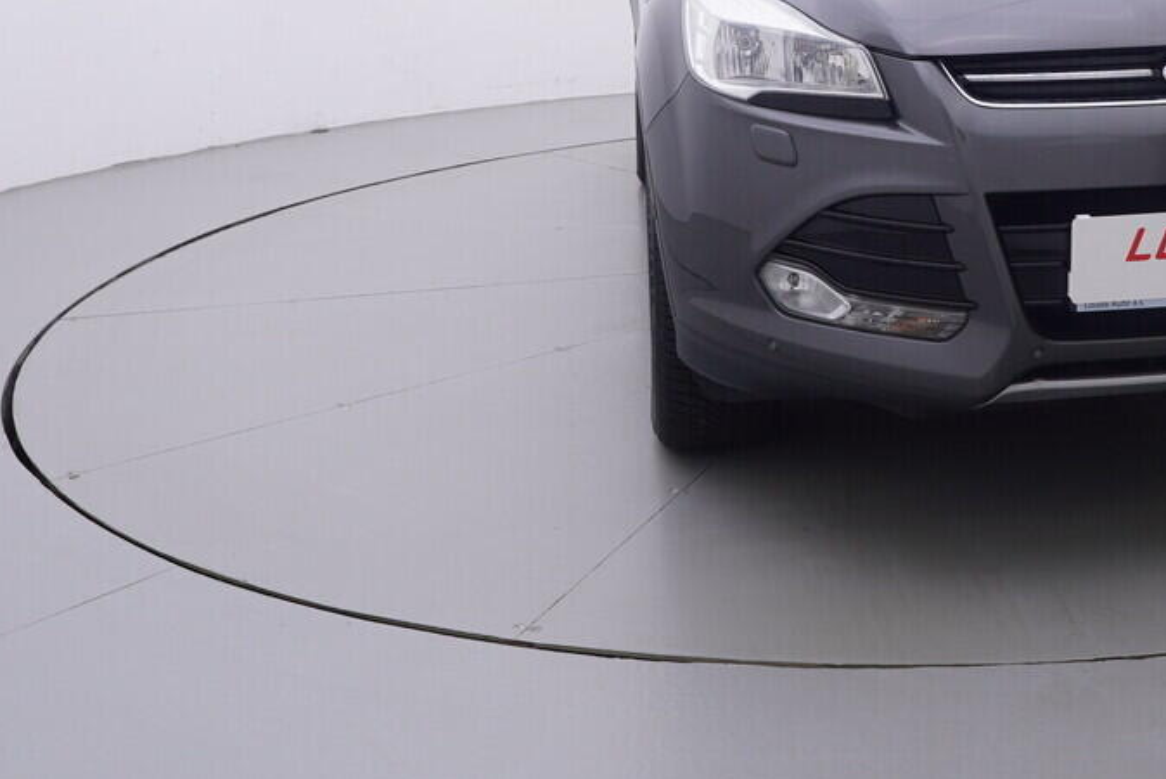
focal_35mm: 48
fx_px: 1557
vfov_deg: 26.8
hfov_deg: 39.2
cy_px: 42
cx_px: 955
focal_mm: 15
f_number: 5
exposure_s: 1/80
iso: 200
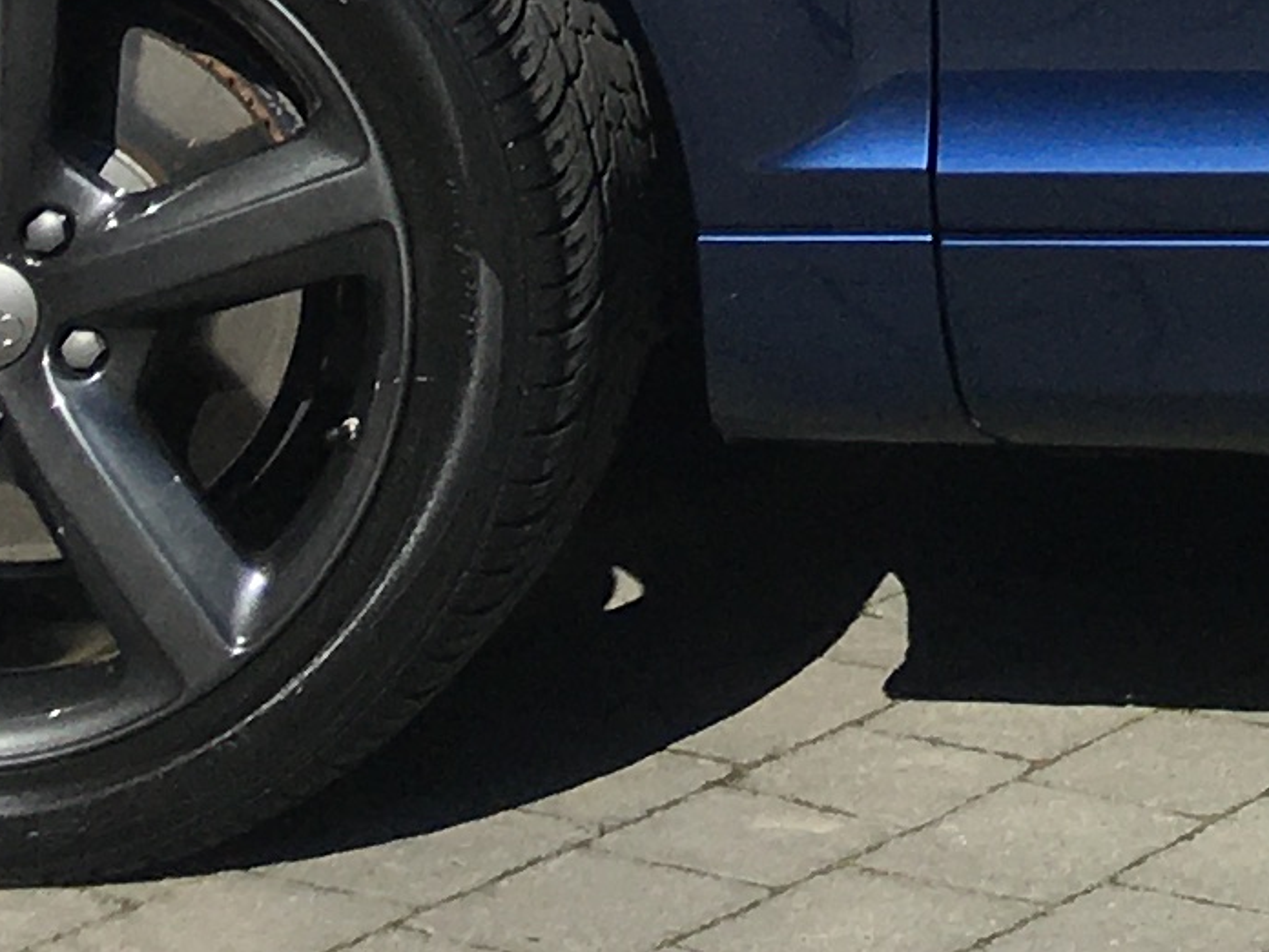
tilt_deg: -0.2
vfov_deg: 8.0
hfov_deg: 10.8
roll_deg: +0.7
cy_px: -1541
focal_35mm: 168
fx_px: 6159
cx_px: 2512
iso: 25
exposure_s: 1/1637
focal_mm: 4.15
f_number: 2.2
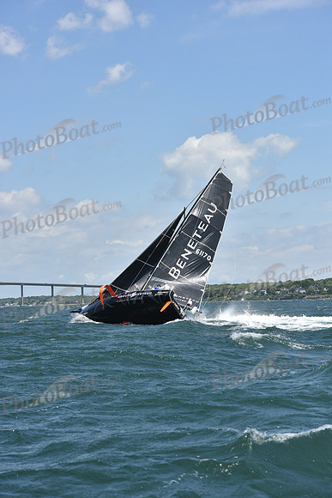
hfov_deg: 16.7
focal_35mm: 82
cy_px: 249
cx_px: 166
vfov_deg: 24.8
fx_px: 1134
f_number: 7.1
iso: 250
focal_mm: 82
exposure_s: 1/1250
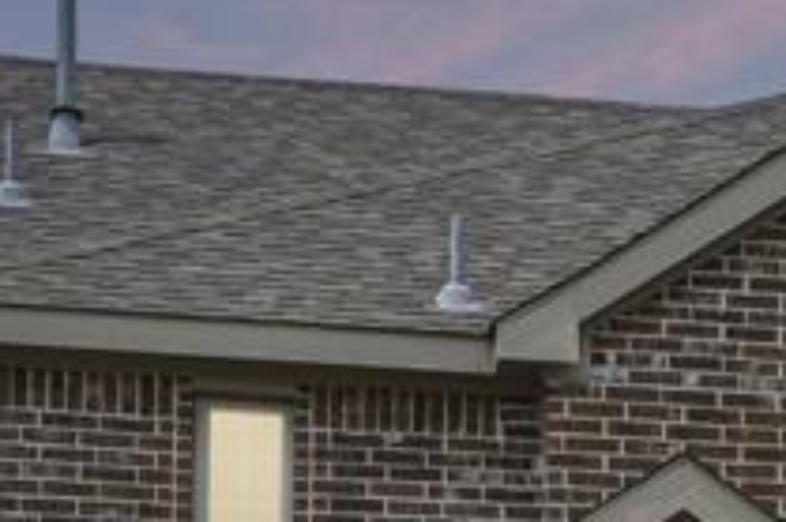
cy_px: 901
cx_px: 982
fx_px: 3207
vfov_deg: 9.0
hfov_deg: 13.5
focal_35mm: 147
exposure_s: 1/800
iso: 400
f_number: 8
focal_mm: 30
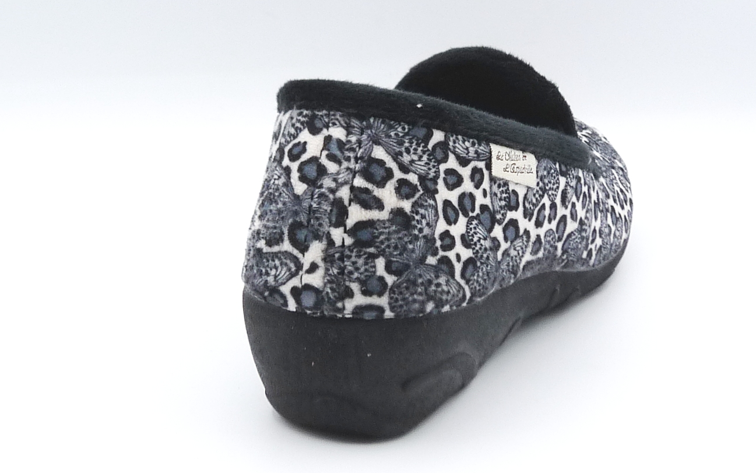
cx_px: 423
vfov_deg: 19.1
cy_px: 185
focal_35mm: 68
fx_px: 1401
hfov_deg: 30.2
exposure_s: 1/200
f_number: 4
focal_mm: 5.2
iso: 100
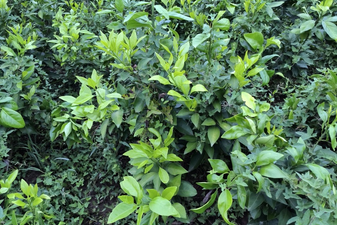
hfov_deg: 58.7
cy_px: 91
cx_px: 168
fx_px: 299
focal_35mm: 32
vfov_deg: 40.9
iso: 839
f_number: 1.79
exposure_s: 1/25
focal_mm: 4.69
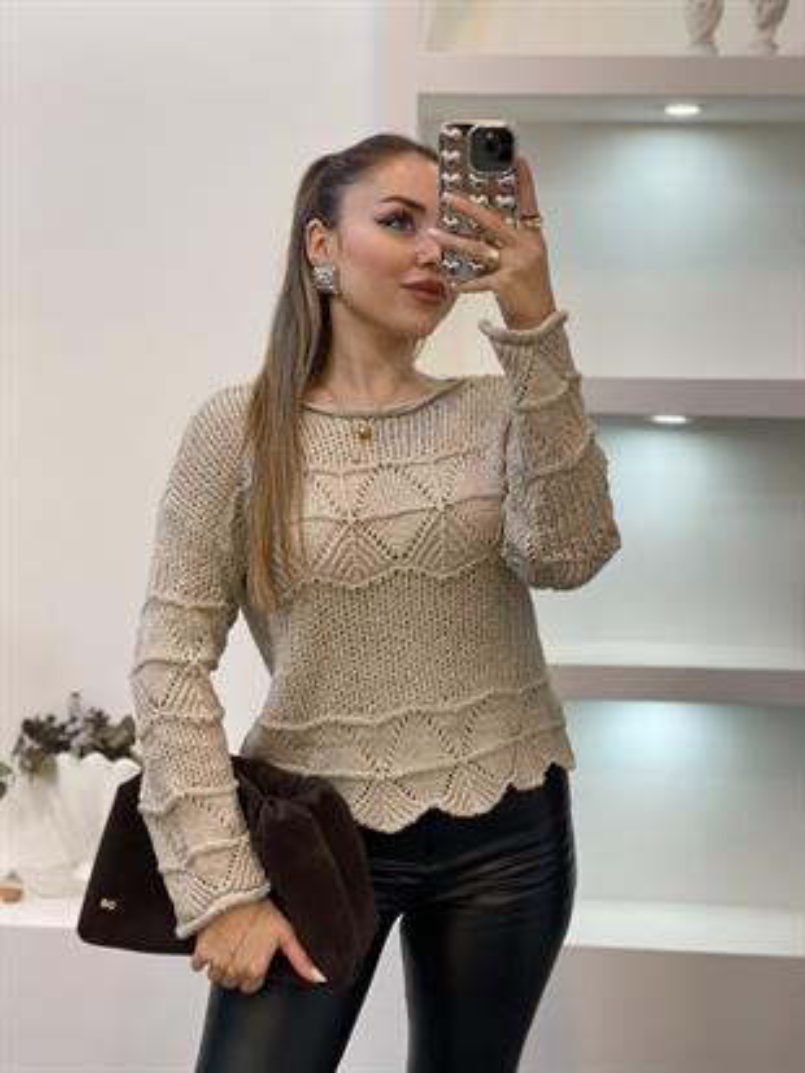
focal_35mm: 52
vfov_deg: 36.8
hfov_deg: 28.0
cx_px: 402
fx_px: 1612
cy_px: 536
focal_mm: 6
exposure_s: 1/100
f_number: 2
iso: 80
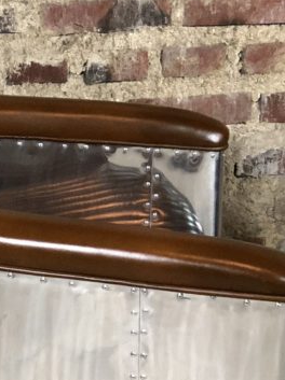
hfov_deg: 9.7
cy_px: 344
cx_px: -25
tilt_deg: -20.7
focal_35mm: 151
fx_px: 1661
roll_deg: +1.6
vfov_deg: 13.0
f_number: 2.4
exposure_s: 1/17
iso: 160
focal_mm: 6
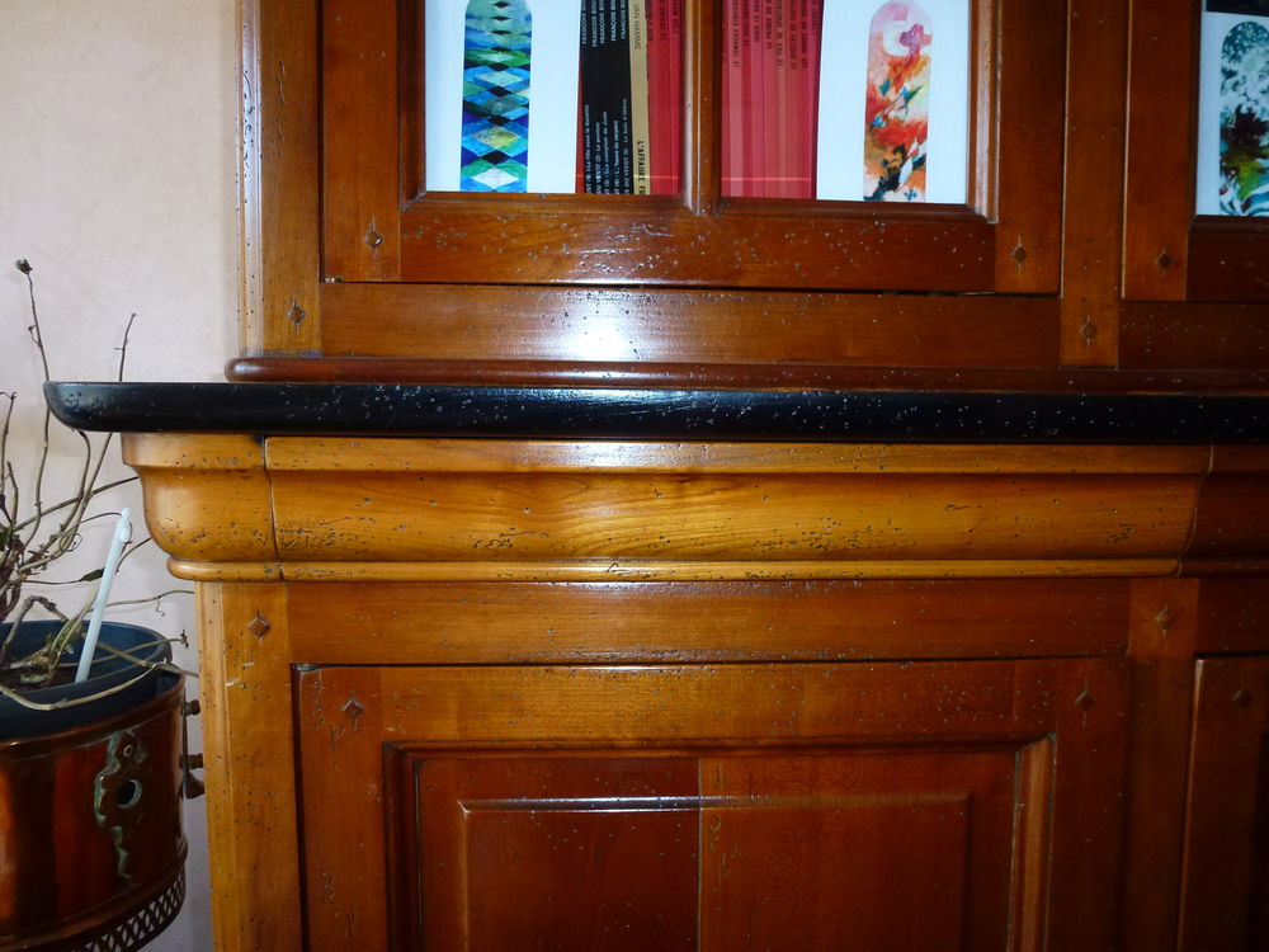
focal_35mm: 24
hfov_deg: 71.6
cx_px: 634
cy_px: 476
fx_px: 880
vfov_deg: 56.8
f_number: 3.3
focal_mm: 4.3
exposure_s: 1/60
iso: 250
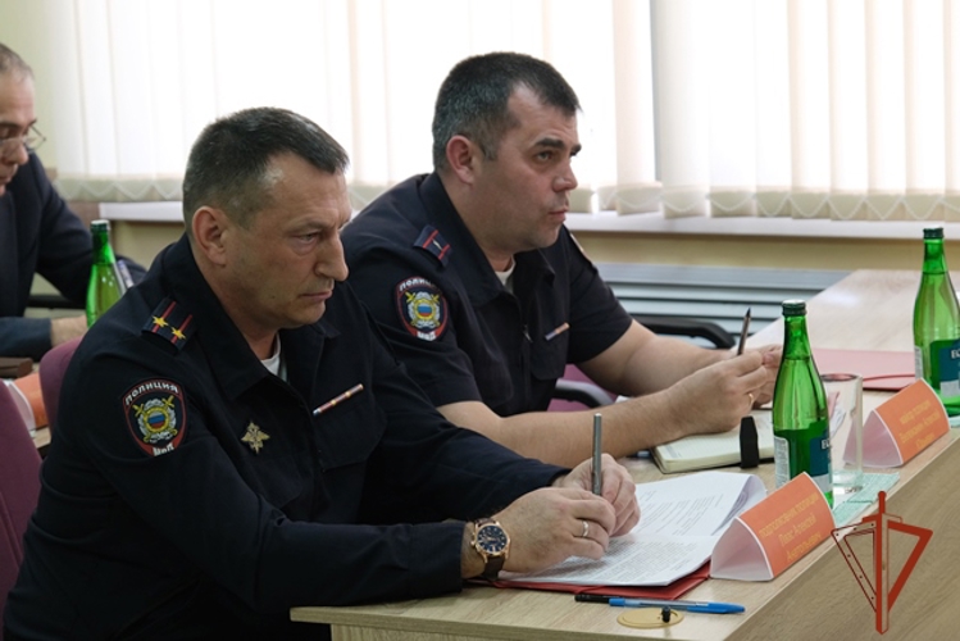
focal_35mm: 79
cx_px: 480
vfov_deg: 17.3
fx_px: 2107
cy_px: 320
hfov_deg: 25.7
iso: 500
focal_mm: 52.4
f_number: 4
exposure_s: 1/80
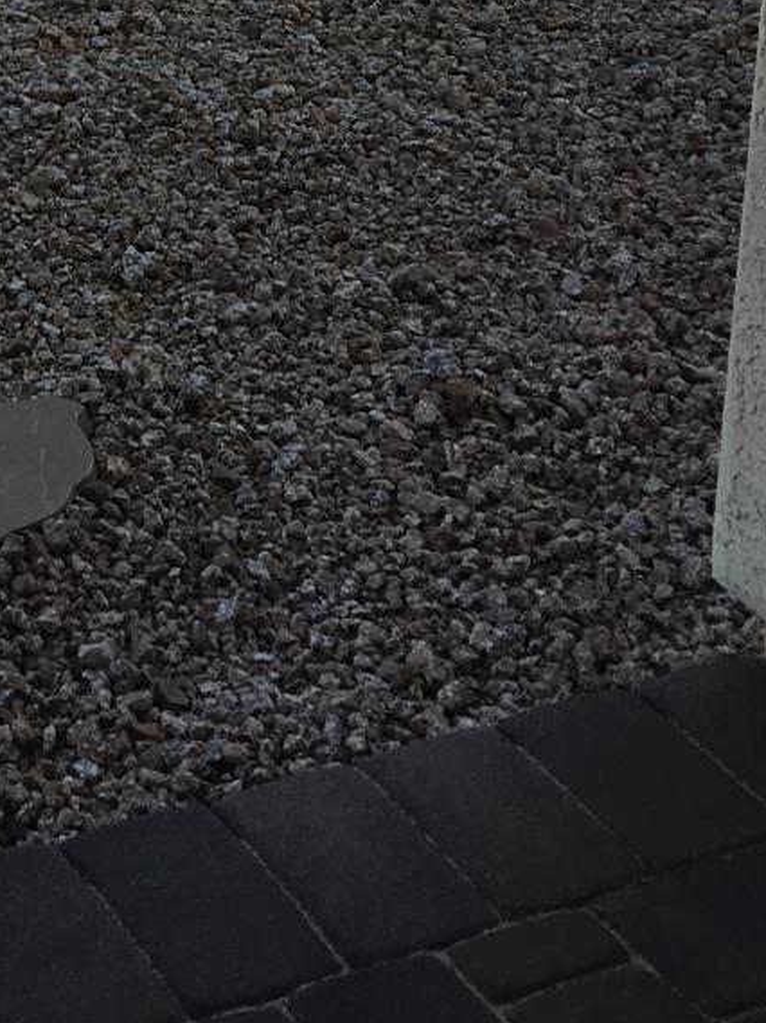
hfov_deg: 13.6
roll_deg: -0.6
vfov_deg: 17.3
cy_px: -539
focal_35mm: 102
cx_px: -383
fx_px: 3013
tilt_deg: -11.4
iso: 25
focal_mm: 4.15
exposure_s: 1/463
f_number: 2.2
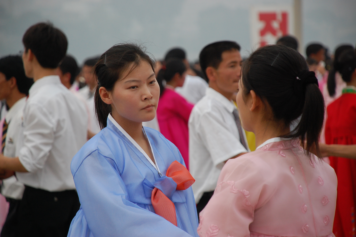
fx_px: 2001
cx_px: 178
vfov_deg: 6.8
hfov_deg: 10.2
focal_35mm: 202
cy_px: 118
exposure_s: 1/500
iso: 640
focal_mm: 135
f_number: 5.6
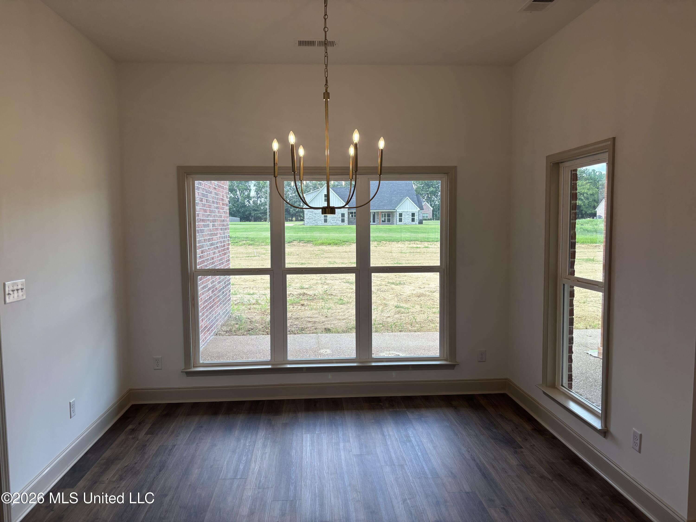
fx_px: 523
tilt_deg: -4.3
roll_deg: +0.3
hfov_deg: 67.3
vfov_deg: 53.1
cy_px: 261
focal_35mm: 26
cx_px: 348
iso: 40
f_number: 1.6
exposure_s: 1/161
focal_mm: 5.96
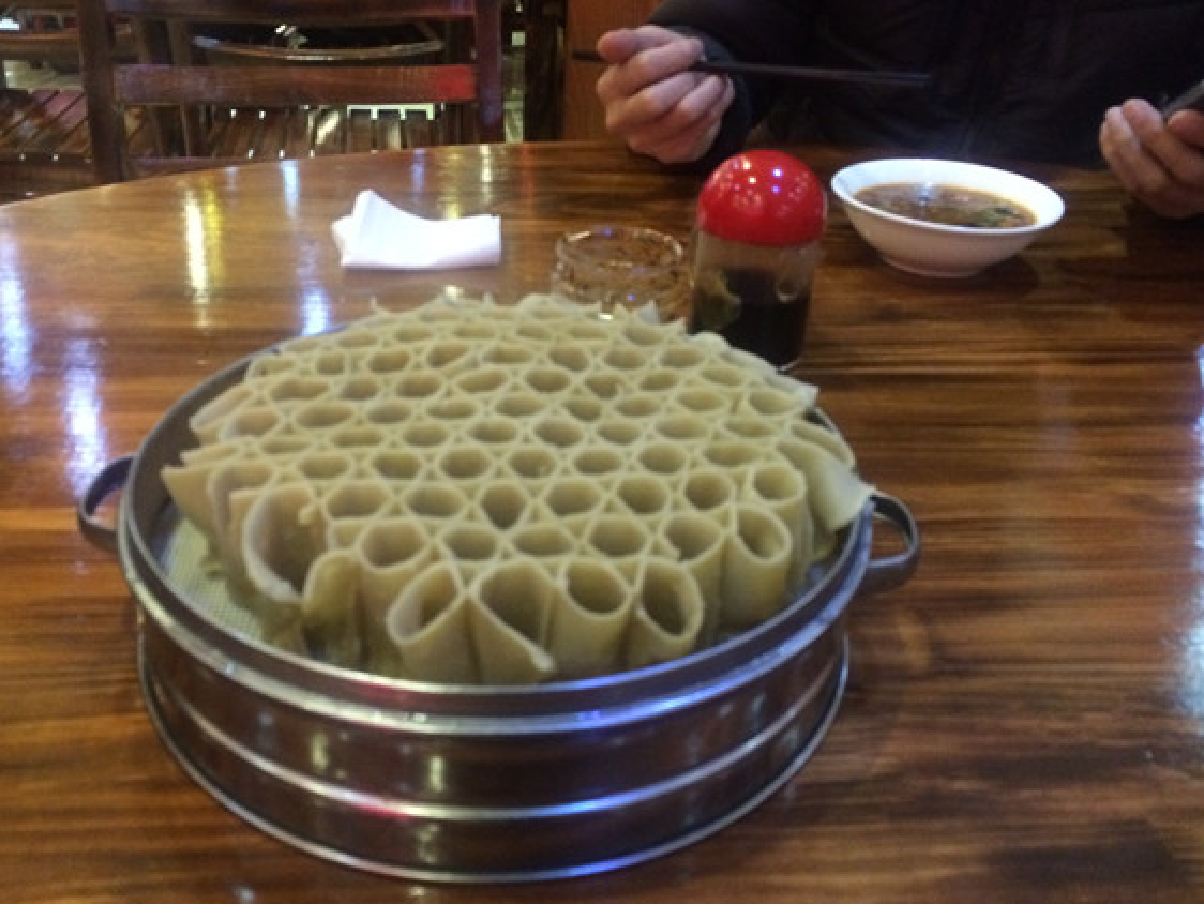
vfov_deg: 42.9
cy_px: 403
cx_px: 557
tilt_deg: -28.0
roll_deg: -1.8
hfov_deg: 55.3
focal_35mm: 33
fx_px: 1148
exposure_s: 1/17
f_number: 2.2
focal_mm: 4.15
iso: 400
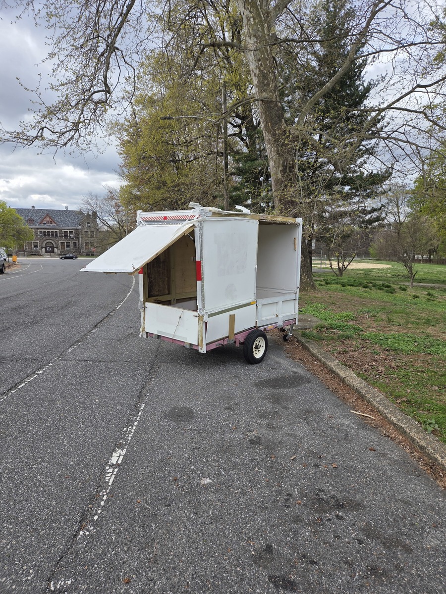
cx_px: 223
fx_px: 395
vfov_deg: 73.9
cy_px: 297
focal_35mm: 23
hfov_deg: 58.9
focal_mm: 5.4
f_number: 1.8
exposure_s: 1/1297
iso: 80
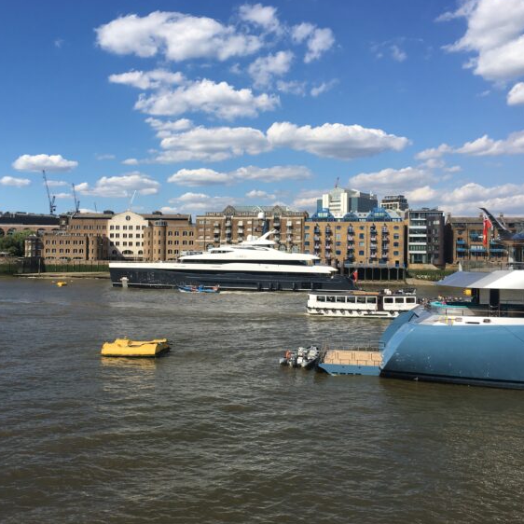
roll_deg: -0.6
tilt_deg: +0.1
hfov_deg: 47.2
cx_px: 244
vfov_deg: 47.2
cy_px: 257
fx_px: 599
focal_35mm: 35
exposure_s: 1/2137
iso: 25
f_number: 2.2
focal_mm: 4.15
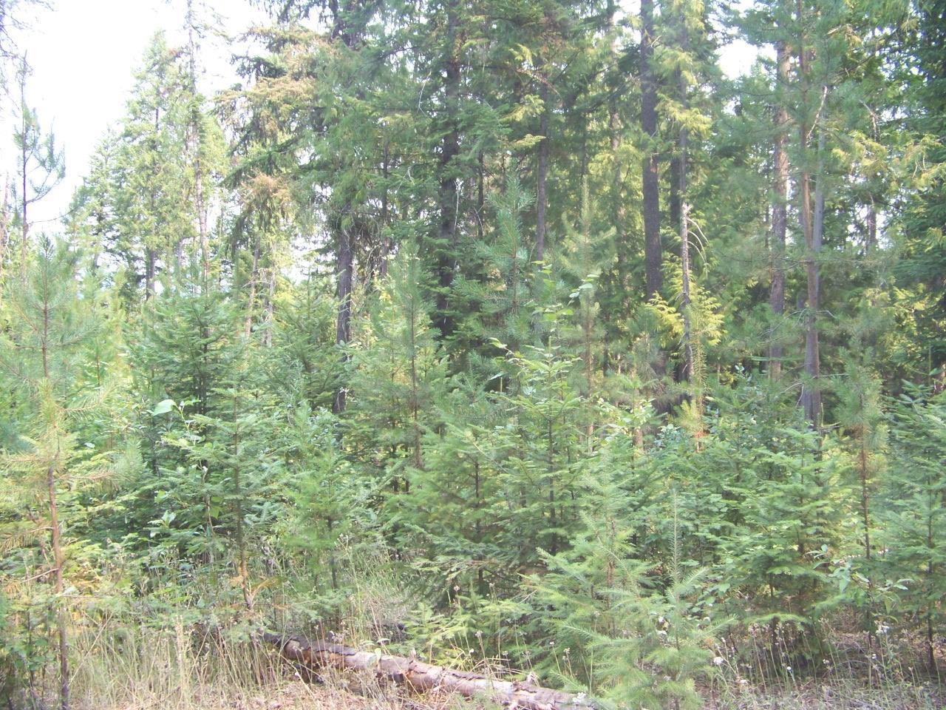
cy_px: 355
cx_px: 473
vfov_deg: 39.7
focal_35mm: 36
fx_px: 984
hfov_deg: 51.4
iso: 64
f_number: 2.8
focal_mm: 5.85
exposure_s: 1/100
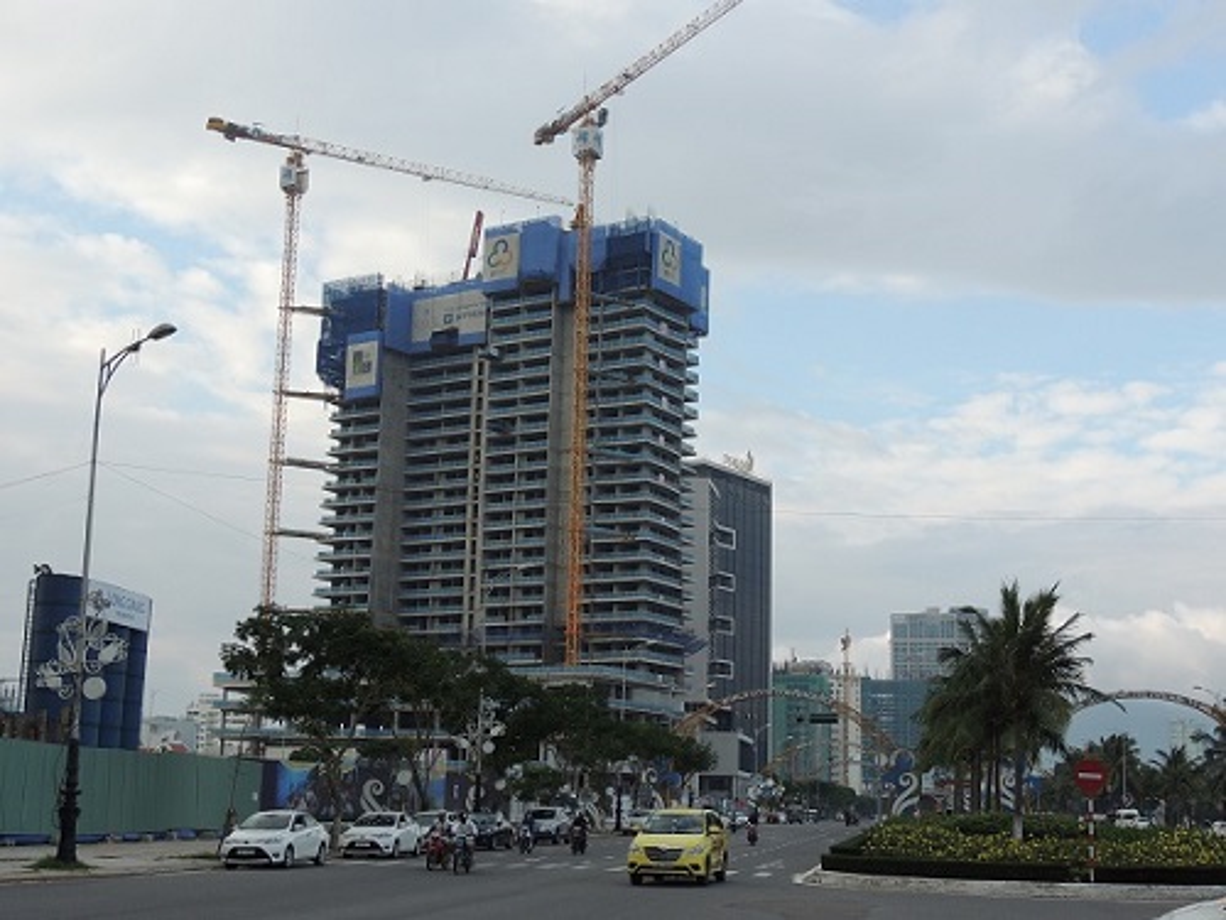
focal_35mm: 47
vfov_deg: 30.9
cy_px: 460
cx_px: 613
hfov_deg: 40.4
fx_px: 1665
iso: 100
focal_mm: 8.3
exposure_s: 1/250
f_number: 4.9
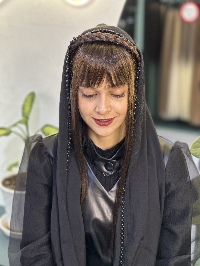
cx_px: 100
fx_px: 593
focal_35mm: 77
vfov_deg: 25.3
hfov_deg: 19.1
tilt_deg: -15.4
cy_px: 133
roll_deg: -1.1
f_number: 2.8
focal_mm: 9
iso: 160
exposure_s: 1/33
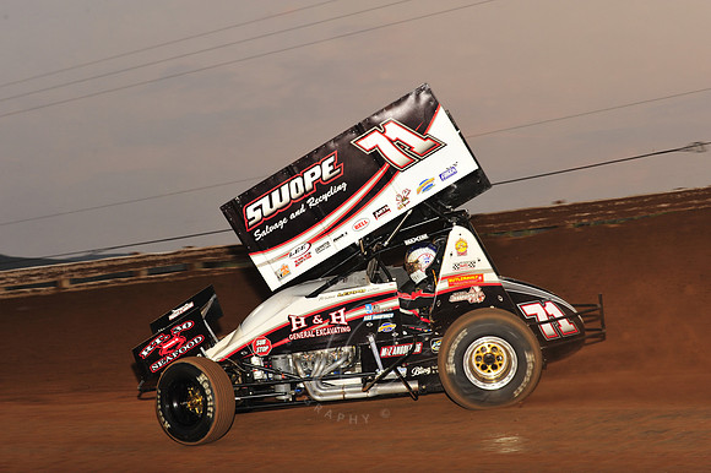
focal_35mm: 80
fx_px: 1579
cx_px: 356
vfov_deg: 17.0
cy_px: 236
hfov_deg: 25.4
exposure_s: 1/320
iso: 800
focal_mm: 80
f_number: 9
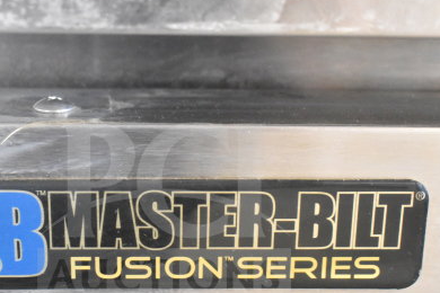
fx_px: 889
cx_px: 164
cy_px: 212
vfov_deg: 18.6
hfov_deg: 27.7
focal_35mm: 73
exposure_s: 1/50
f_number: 4.2
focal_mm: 31
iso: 9000
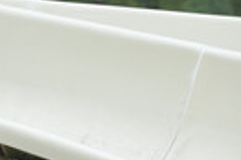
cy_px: 71
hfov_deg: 3.4
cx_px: -101
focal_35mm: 597
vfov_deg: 2.3
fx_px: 3992
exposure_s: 1/640
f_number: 6.3
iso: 360
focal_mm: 195
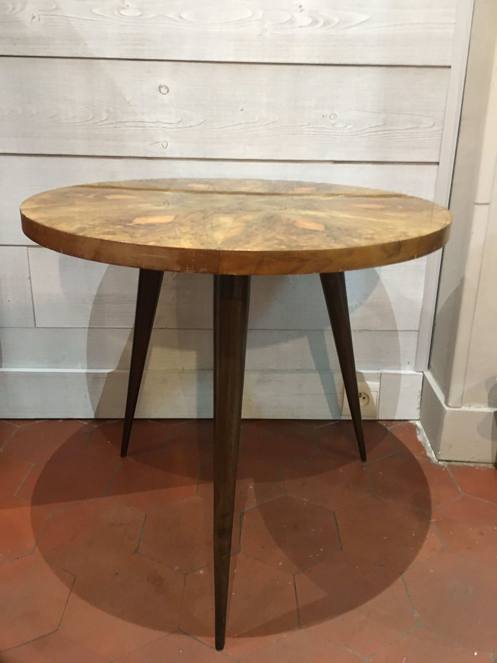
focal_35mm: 29
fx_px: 555
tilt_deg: -19.5
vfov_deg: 61.7
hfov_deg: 48.2
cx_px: 248
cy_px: 332
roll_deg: -1.7
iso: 400
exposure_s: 1/17
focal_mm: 4.15
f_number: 2.2
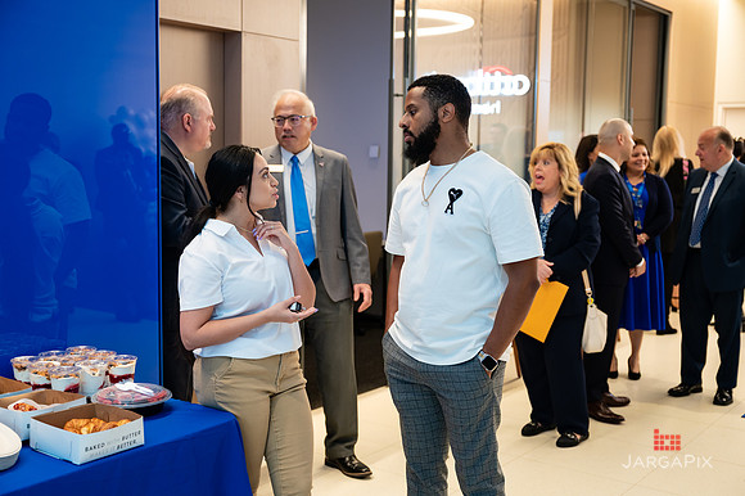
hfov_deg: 44.8
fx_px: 903
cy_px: 248
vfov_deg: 30.7
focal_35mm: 44
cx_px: 372
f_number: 3.2
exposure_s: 1/200
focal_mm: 43
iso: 1000
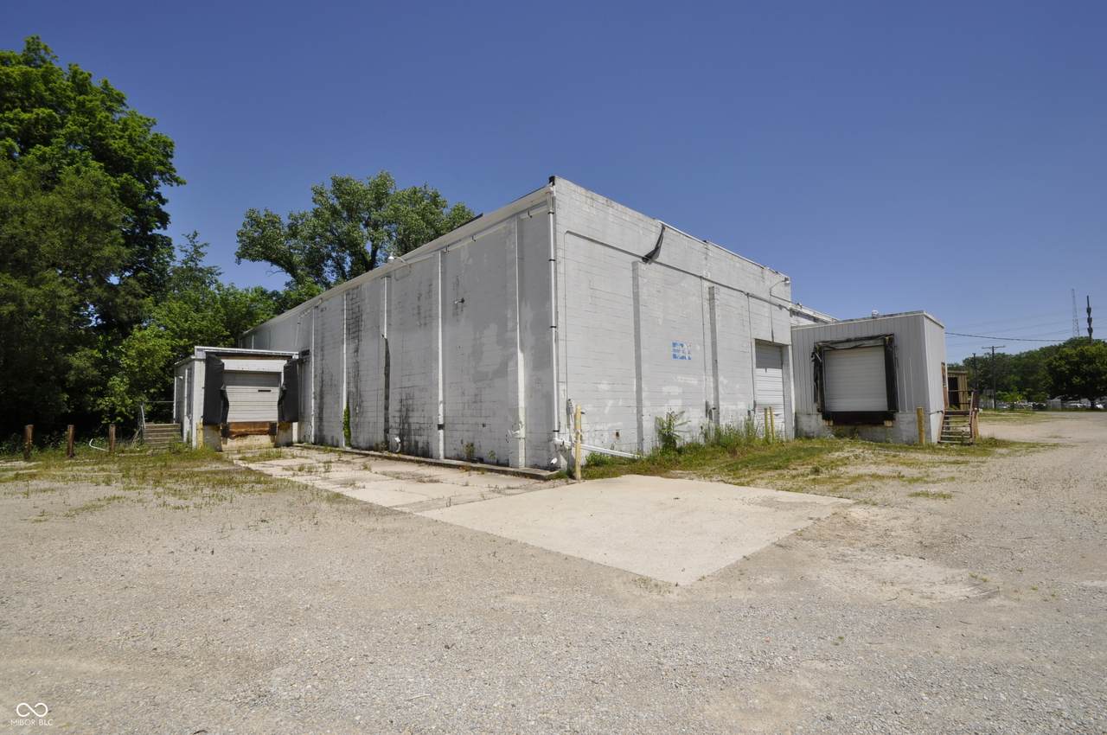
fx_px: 507
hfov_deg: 95.1
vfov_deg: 71.9
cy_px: 368
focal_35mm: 16
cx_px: 554
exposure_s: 1/200
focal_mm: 11
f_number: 16
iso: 200
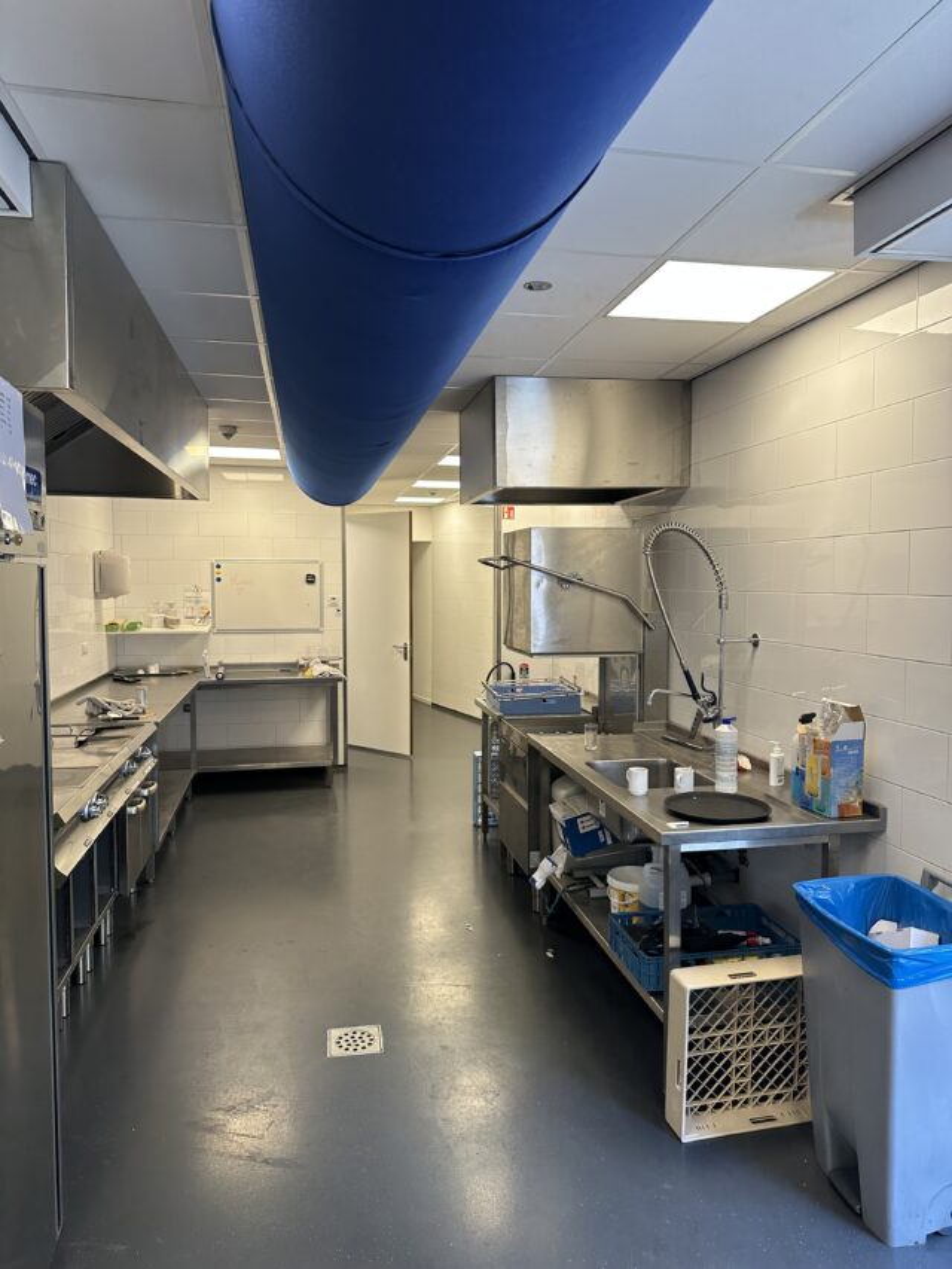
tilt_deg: -1.7
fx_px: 880
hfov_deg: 56.8
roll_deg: -1.0
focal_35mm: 24
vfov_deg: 71.6
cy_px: 634
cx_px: 476
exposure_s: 1/100
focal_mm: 6.86
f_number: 1.78
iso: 160
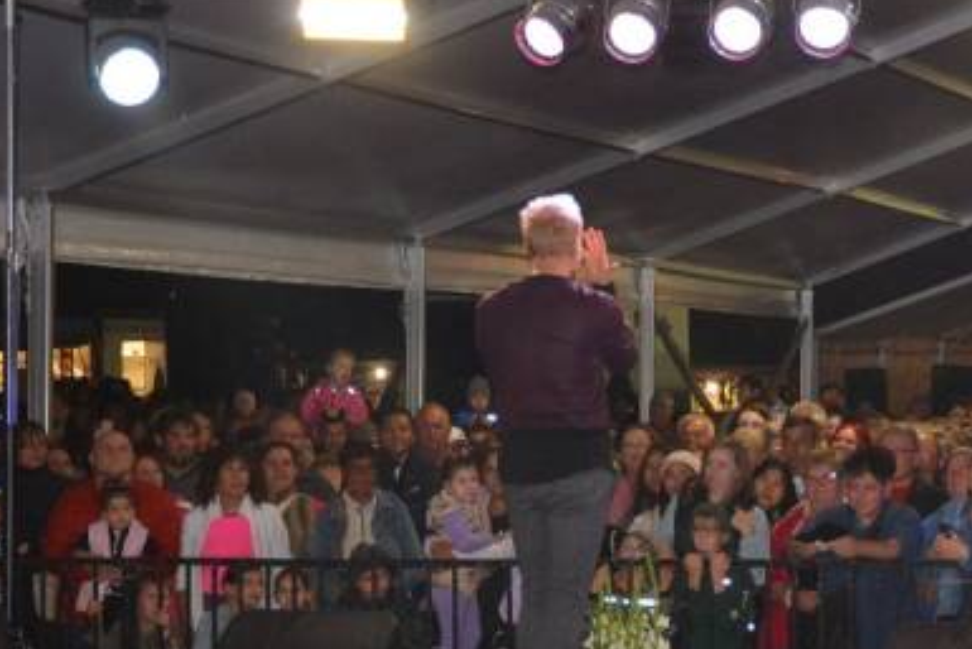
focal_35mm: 109
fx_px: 2945
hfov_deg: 18.5
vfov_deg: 12.6
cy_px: 375
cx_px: 815
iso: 720
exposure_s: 1/60
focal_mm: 35
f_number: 4.5
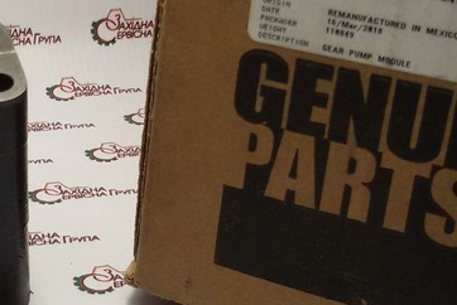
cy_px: 132
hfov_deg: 22.3
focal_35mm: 89
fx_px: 1131
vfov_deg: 15.4
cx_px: 44
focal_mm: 2.93
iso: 50
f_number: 2.4
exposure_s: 1/100
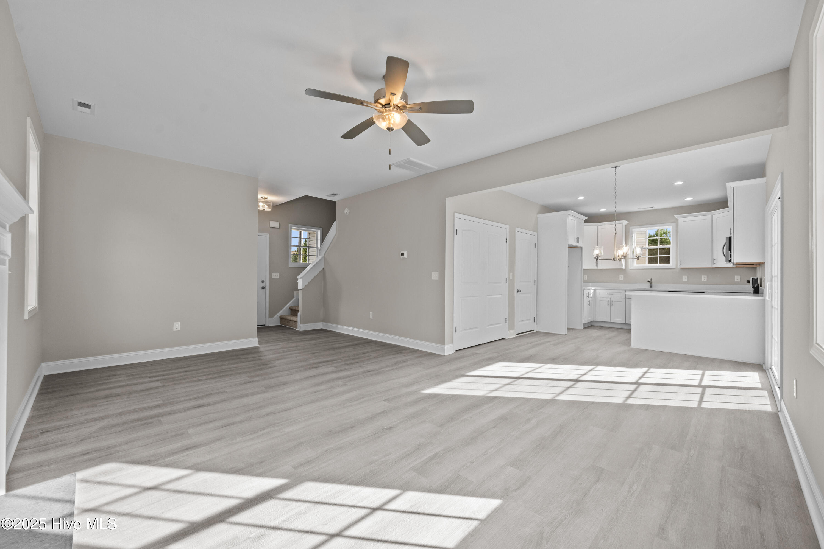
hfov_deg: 104.3
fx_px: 320
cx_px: 412
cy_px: 274
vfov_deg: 81.2
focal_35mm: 14
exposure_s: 1/40
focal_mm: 14
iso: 640
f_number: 7.1
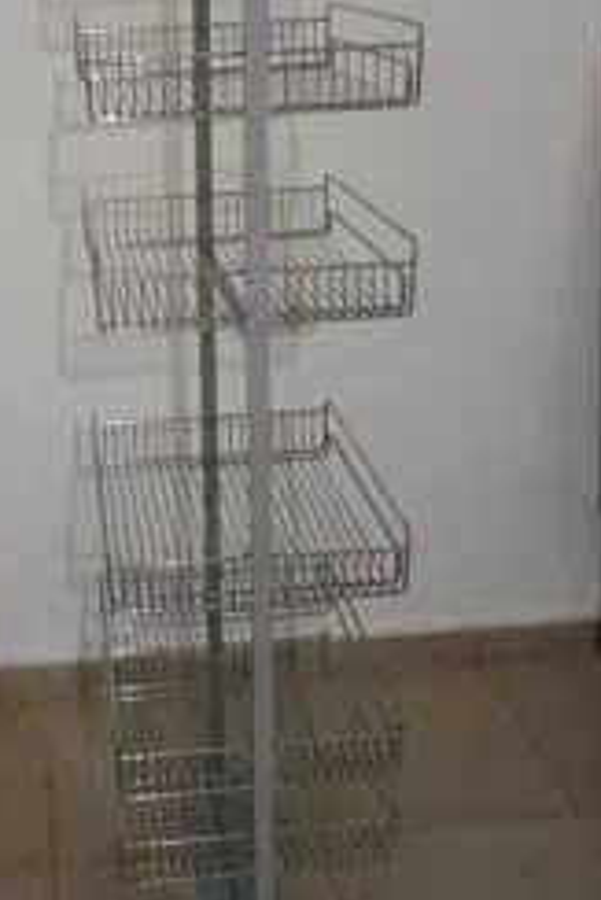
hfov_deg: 28.5
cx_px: 100
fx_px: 1150
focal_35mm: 46
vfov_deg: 41.8
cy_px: 258
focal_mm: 4
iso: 1000
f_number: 1.8
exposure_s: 1/14.3
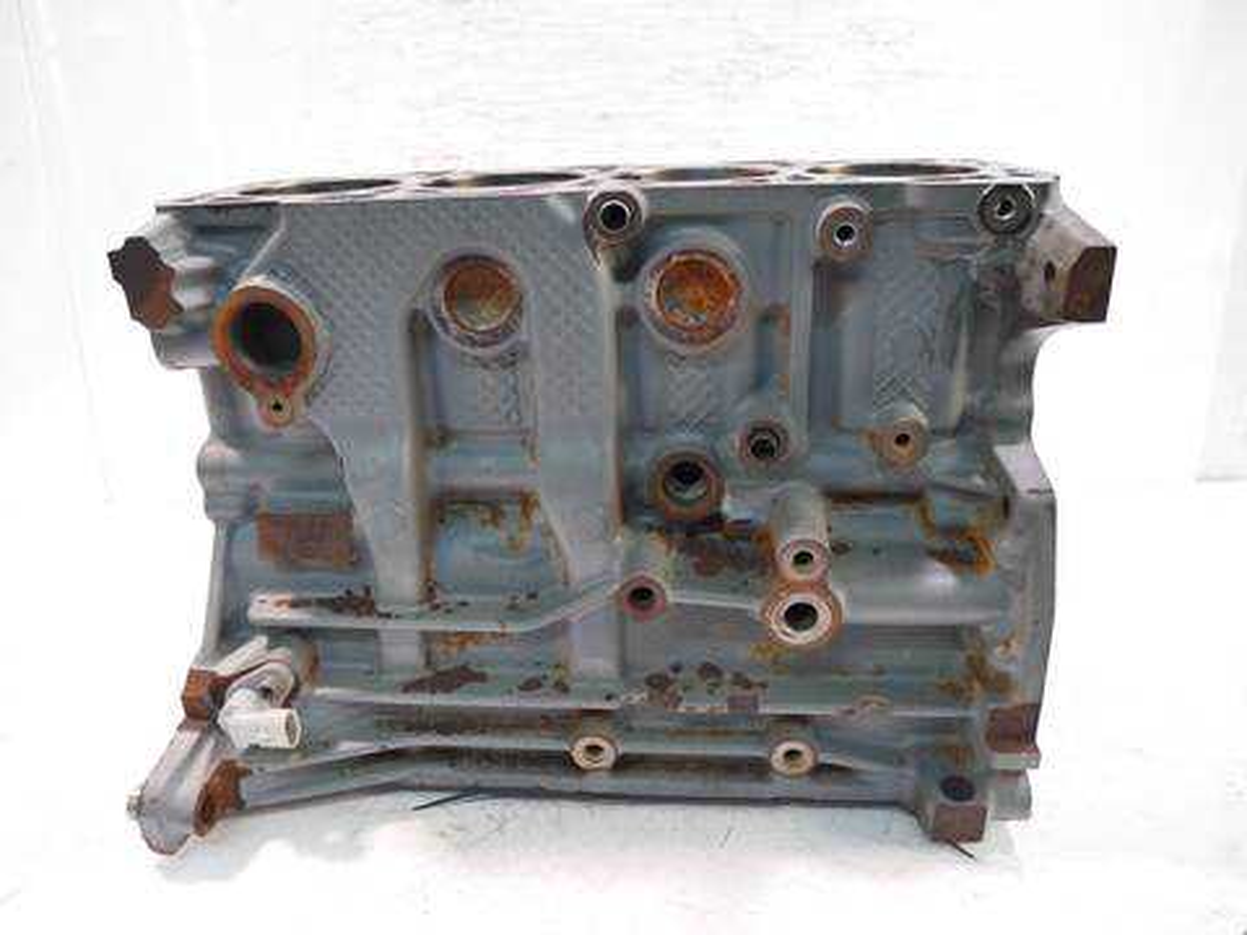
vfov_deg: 56.8
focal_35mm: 24
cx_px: 624
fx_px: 865
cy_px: 468
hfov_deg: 71.6
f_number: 3.5
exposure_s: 1/60
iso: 1600
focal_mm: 12
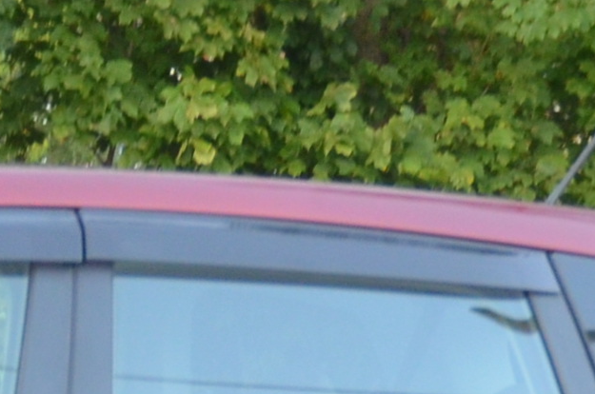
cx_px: -453
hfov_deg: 9.3
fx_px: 3513
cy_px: 684
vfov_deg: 6.3
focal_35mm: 213
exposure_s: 1/60
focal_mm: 24
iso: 800
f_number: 4
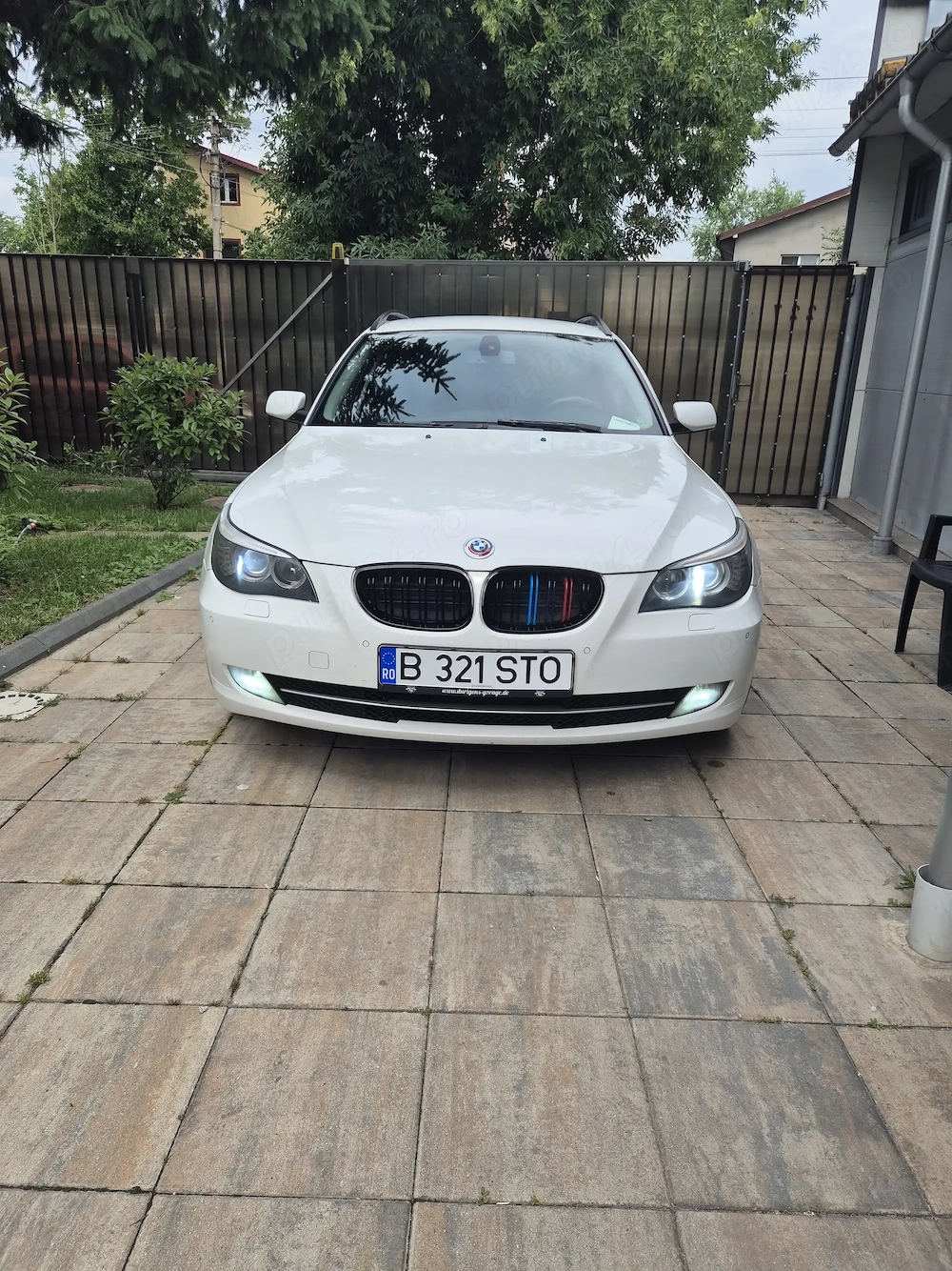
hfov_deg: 58.9
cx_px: 476
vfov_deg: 73.9
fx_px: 844
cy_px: 636
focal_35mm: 23
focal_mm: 5.4
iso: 25
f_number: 1.8
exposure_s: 1/1096
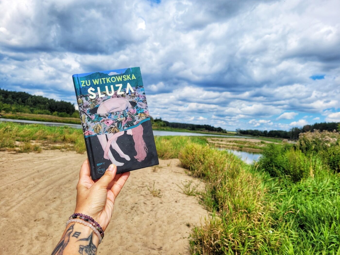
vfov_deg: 53.1
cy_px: 128
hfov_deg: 67.3
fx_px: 255
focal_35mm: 26
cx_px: 170
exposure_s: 1/3075
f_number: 1.8
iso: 40
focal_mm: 5.4
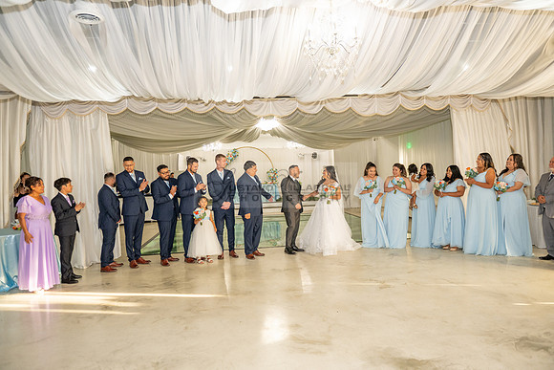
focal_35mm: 24
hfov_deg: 73.7
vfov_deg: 53.2
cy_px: 185
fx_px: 369
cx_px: 277
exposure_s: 1/160
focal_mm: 24
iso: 1000
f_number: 3.2
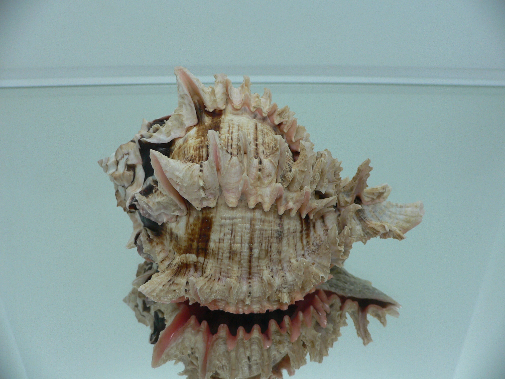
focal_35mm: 35
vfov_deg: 40.7
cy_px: 190
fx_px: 511
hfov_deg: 52.6
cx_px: 252
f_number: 2.8
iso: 100
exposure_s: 1/60
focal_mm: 4.6
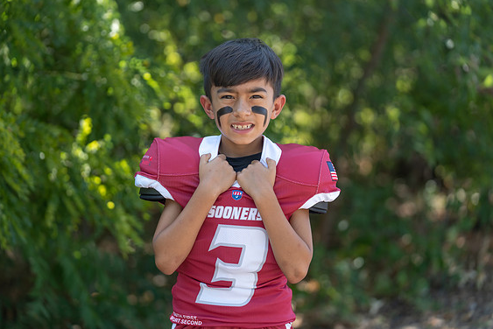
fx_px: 1439
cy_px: 167
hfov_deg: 19.4
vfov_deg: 13.1
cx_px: 243
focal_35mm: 105
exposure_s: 1/320
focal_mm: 102
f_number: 2.8
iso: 100
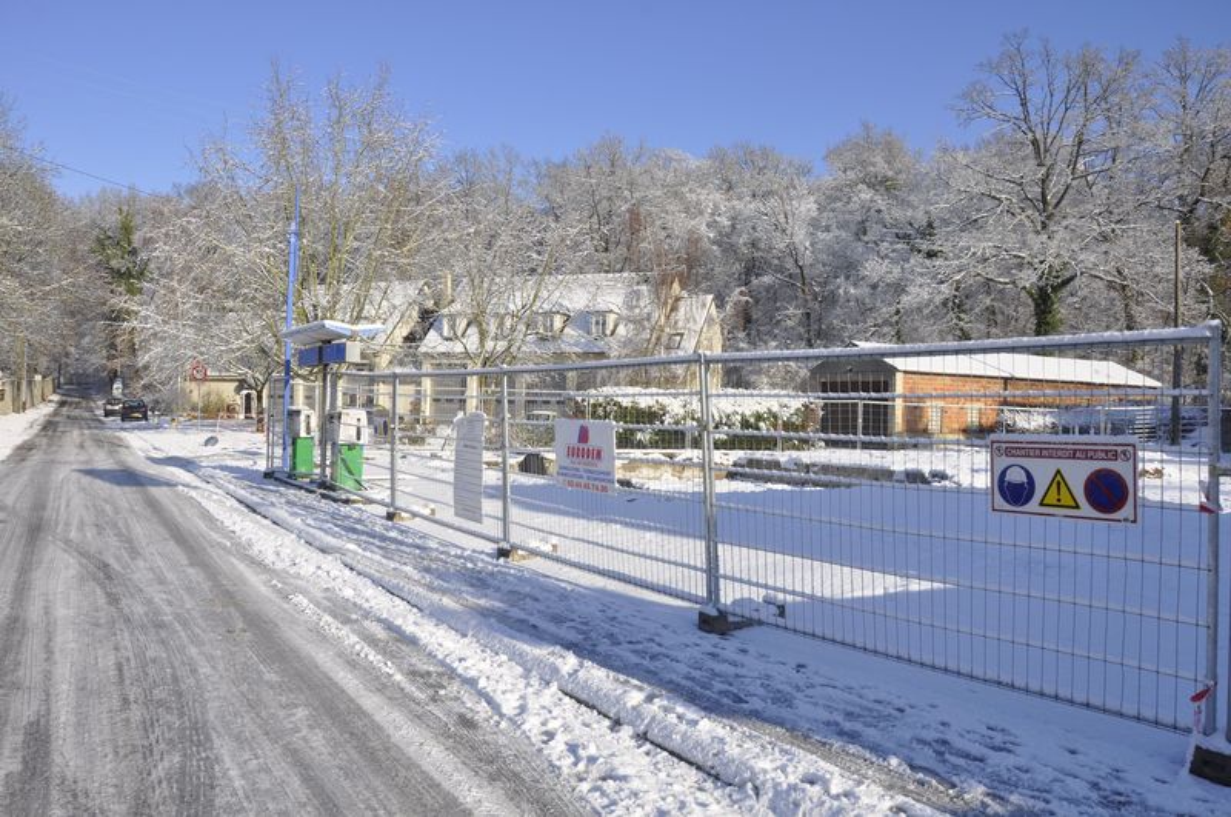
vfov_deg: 47.8
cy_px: 408
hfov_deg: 67.5
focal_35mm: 27
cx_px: 616
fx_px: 922
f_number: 13
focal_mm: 18
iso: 200
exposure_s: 1/180
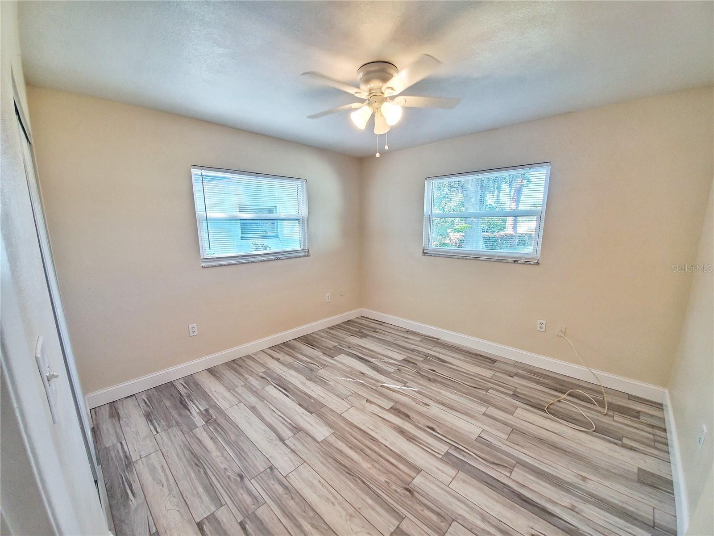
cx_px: 357
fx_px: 268
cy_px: 268
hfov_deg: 106.2
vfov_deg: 89.9
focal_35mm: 13
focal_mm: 1.8
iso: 125
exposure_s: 1/59
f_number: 2.2
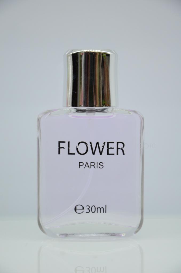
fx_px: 966
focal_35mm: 128
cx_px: 90
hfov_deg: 10.7
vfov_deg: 16.1
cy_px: 136
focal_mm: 85
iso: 1600
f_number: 5.6
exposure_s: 1/250
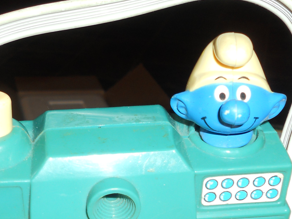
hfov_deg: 26.3
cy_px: 186
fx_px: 624
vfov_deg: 19.6
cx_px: 114
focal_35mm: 74
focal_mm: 5.8
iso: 80
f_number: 3.5
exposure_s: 1/25
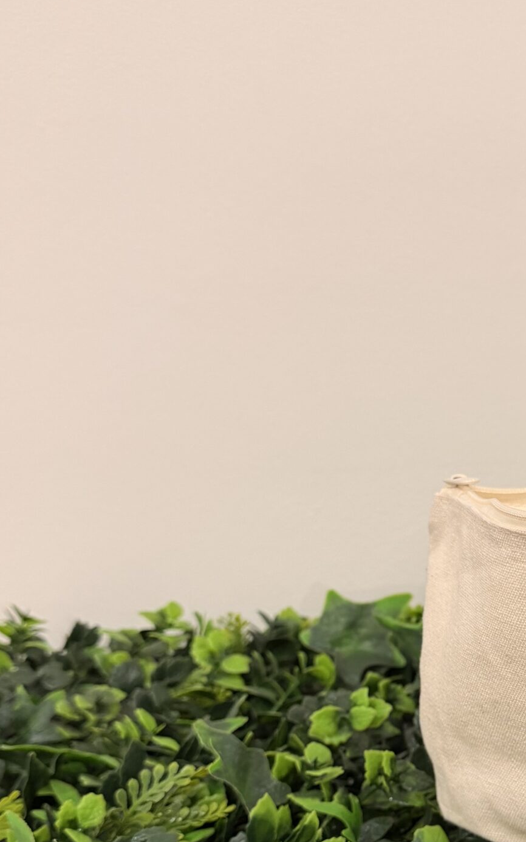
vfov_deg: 41.6
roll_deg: +2.7
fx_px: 1078
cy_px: 614
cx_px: 520
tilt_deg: -20.0
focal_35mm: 47
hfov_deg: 26.1
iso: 200
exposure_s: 1/50
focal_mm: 6.76
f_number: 1.78
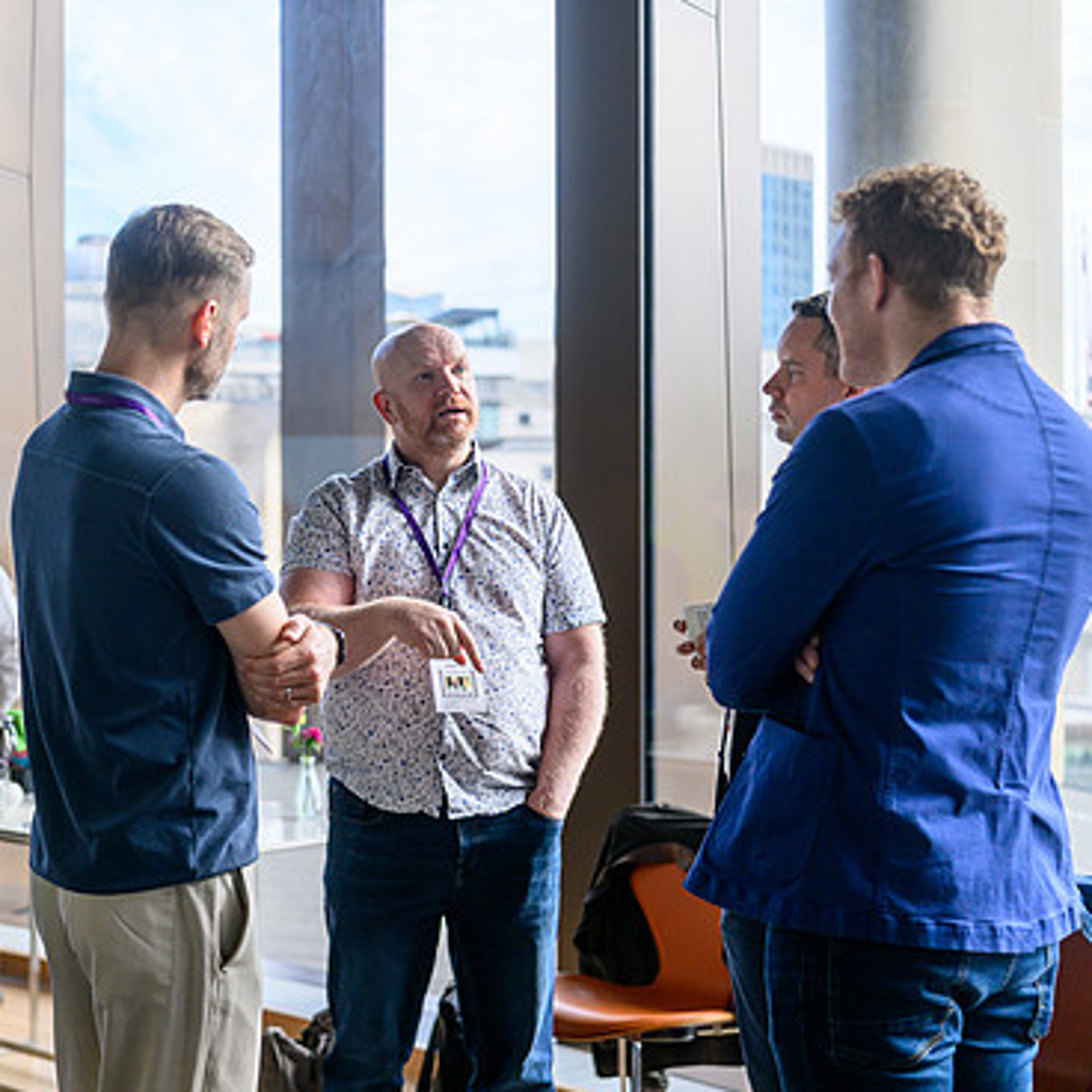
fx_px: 1820
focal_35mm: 51
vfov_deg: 33.4
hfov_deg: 32.7
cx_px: 255
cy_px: 571
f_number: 2
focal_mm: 38
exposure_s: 1/640
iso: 200
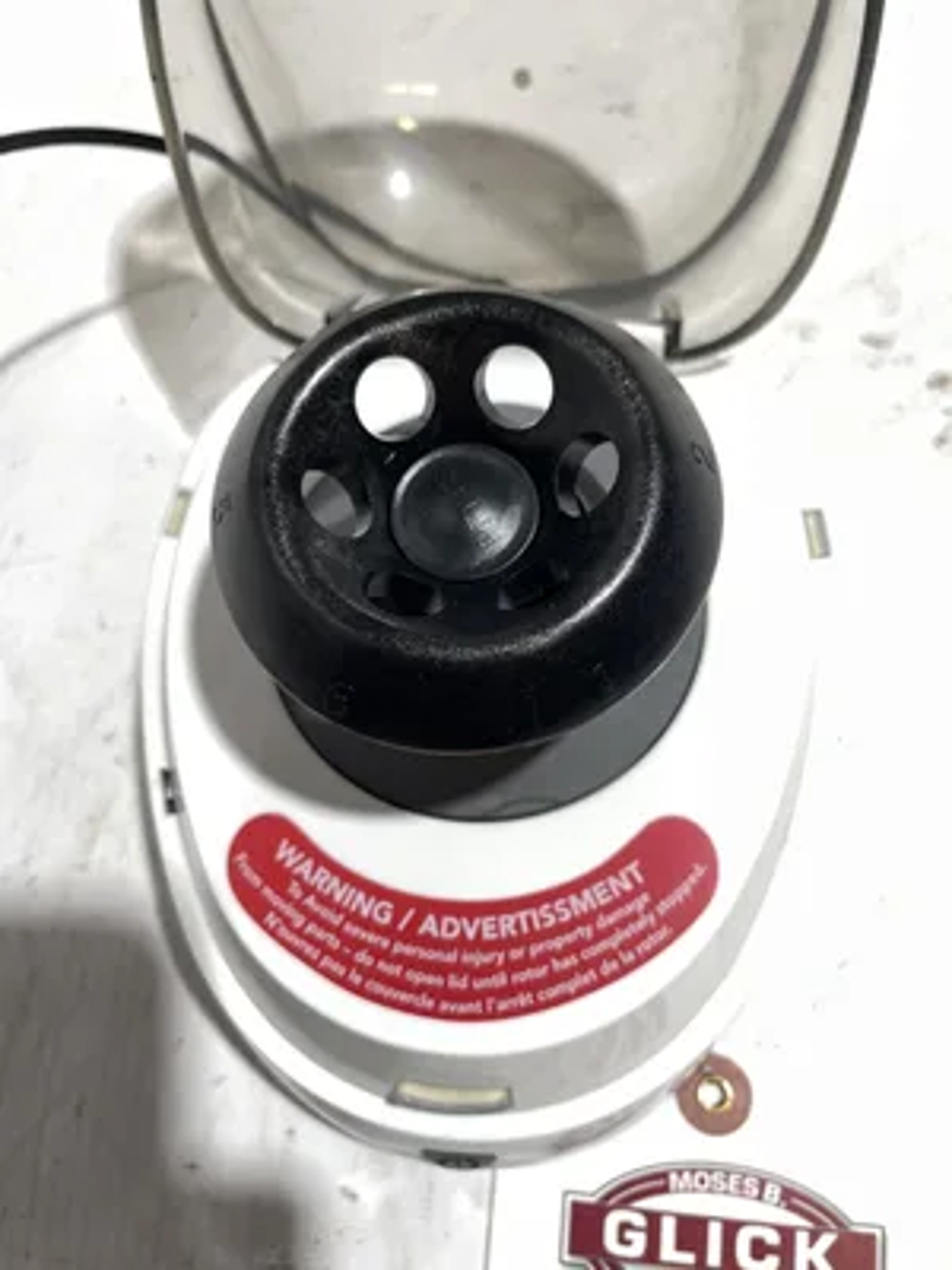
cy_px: 635
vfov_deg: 67.3
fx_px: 953
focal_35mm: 26
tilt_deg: -71.8
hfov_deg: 53.1
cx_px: 476
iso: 100
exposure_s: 1/120
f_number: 1.6
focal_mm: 4.2
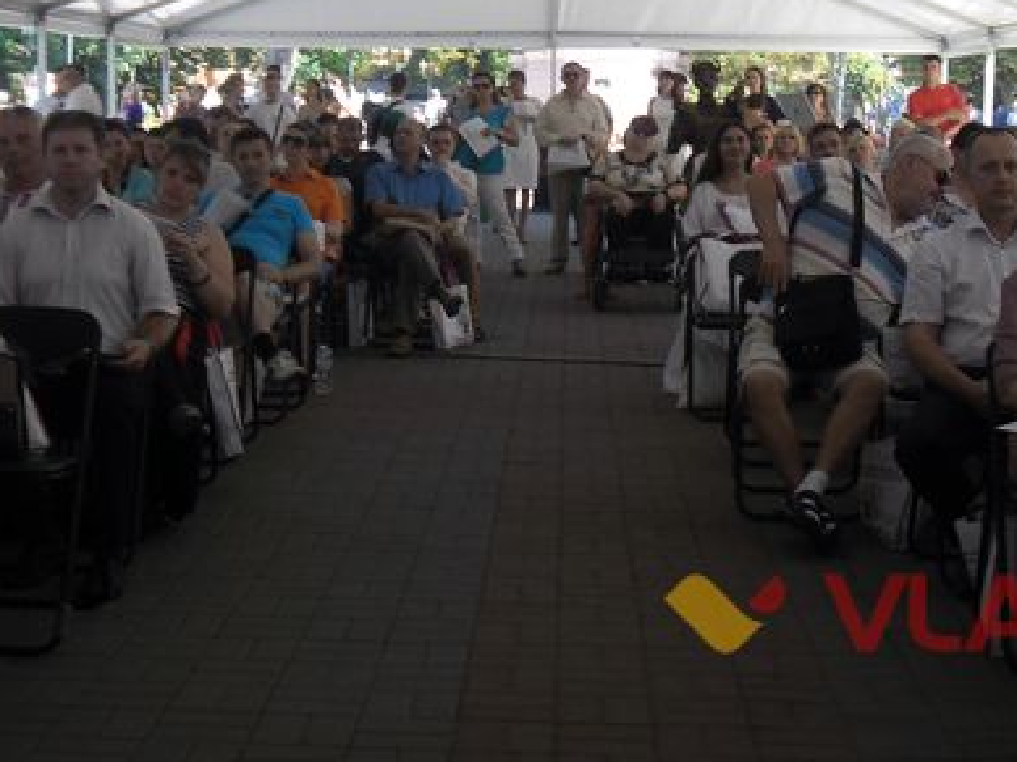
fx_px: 1998
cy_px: 181
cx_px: 553
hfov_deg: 28.5
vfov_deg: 21.4
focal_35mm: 68
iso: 100
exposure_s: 1/60
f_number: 4.5
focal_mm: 7.8
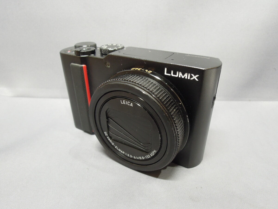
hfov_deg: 71.6
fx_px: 193
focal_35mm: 24
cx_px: 139
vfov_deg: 56.8
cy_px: 104
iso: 400
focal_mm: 4.3
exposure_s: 1/20
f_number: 3.5
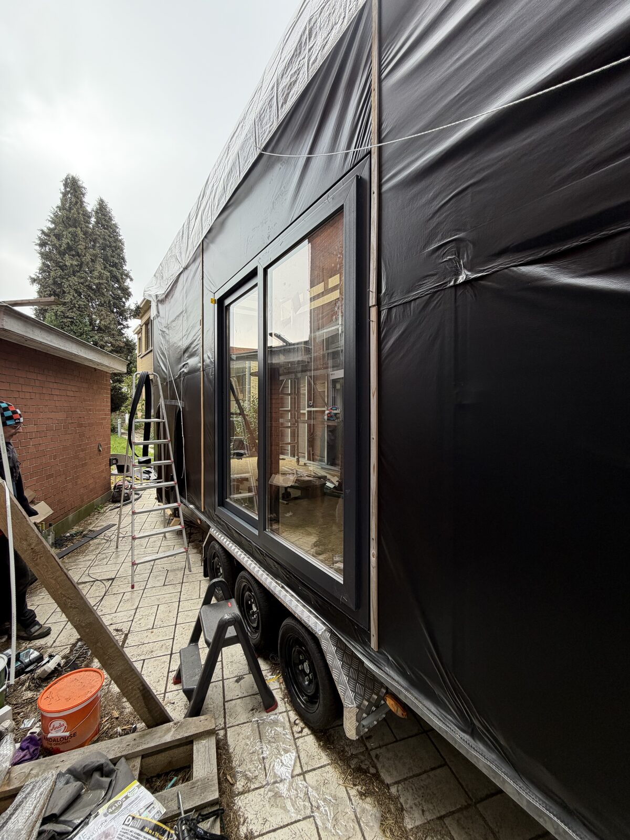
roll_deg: -2.2
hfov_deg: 85.7
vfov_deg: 102.1
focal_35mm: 14
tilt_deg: -1.1
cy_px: 420
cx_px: 315
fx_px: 340
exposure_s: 1/121
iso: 50
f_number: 2.2
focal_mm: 2.22
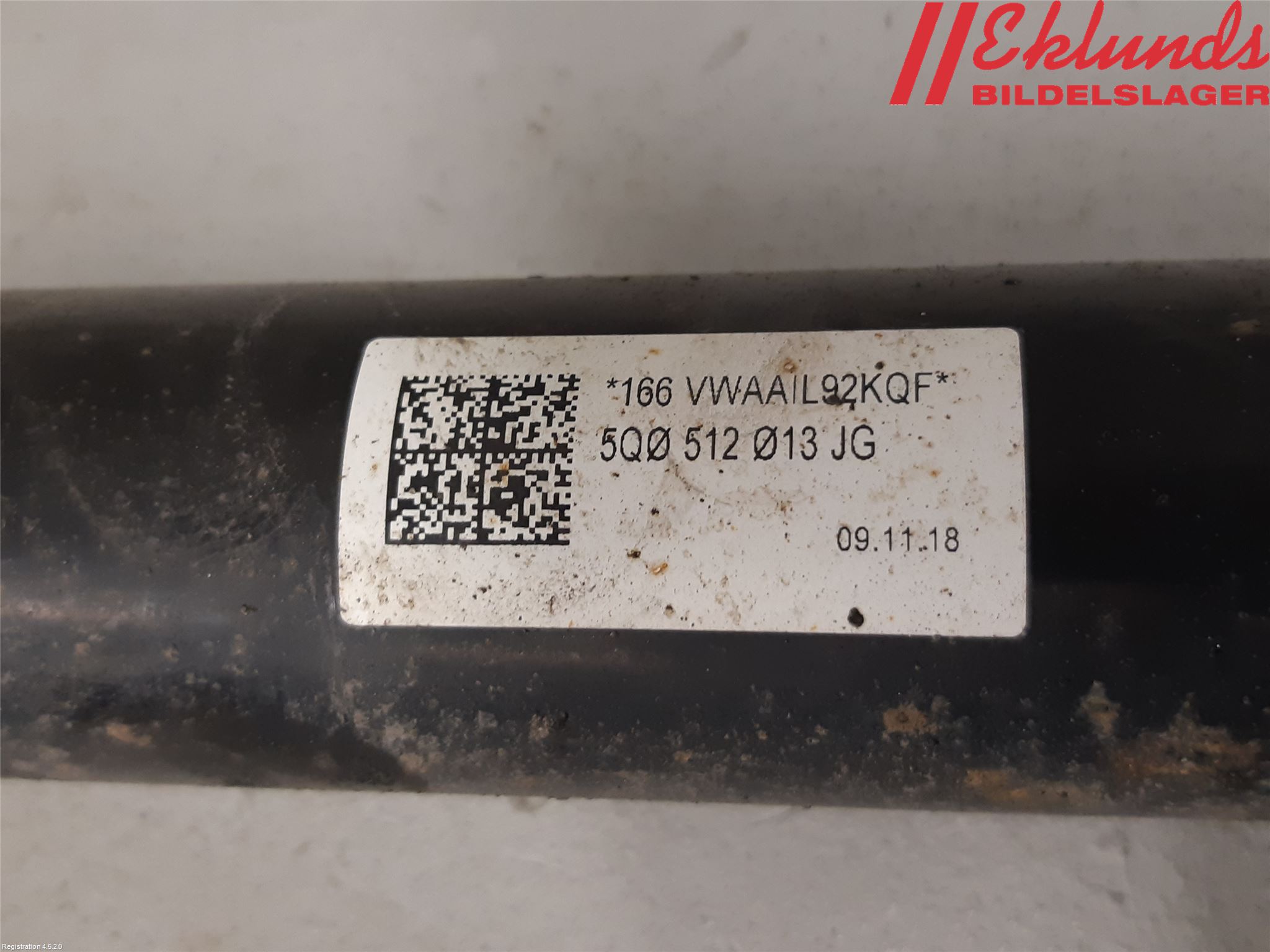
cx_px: 635
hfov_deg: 67.3
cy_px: 476
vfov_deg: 53.1
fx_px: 954
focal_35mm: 26
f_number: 1.7
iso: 125
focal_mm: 3.93
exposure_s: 1/50
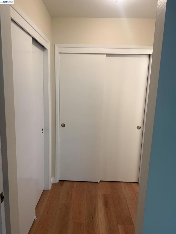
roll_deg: -2.8
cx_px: 88
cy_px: 117
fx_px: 163
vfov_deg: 71.6
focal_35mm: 24
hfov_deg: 56.8
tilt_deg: -9.2
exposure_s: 1/120
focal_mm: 6.76
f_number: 1.78
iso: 125
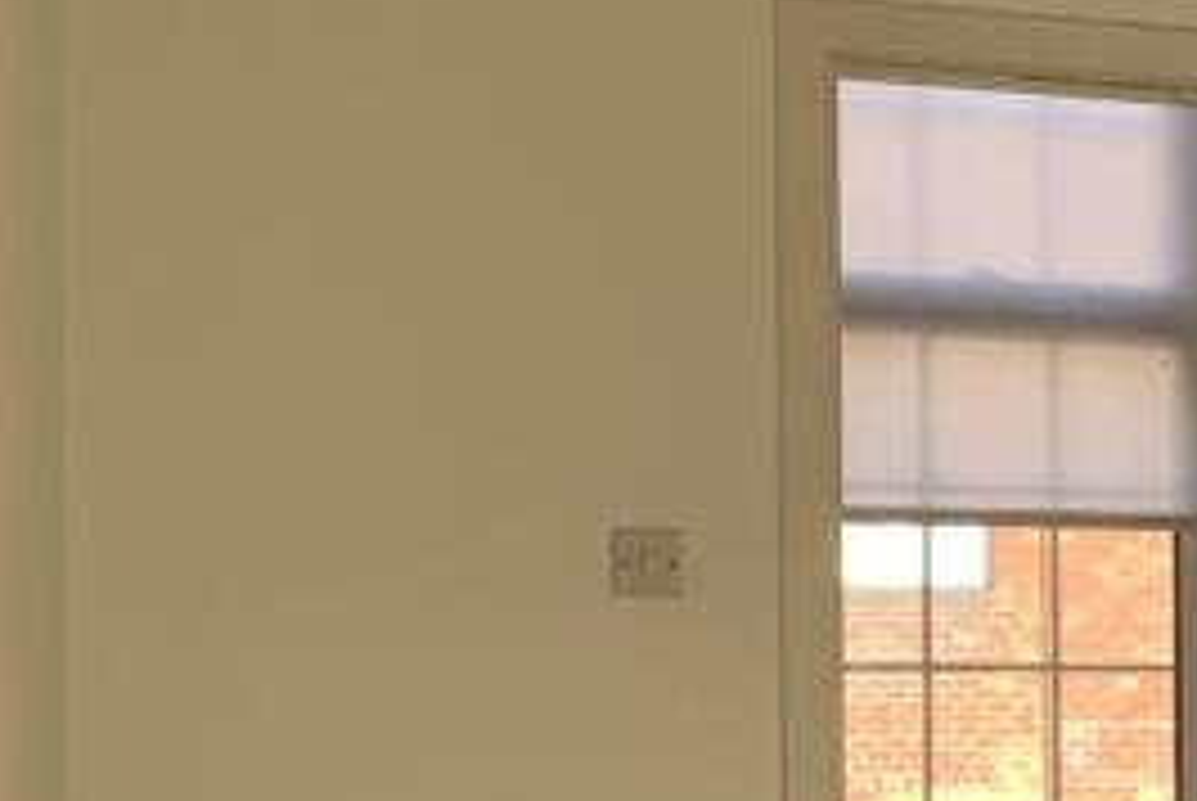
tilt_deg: -0.2
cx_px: 1714
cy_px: 792
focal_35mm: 104
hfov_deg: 17.8
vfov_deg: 13.0
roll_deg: +1.2
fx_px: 3462
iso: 25
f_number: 1.8
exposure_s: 1/130
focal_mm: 4.25
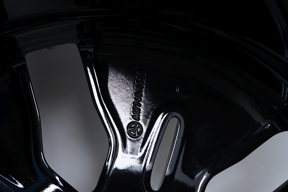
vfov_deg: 31.8
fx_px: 336
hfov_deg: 46.4
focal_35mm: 42
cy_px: 96
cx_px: 144
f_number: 7.1
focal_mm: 42
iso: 250
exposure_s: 1/125
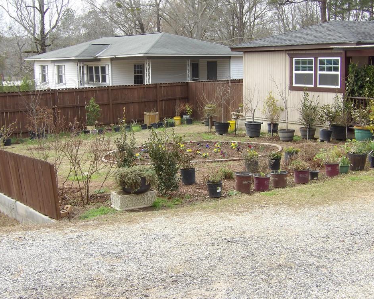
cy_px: 147
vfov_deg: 30.9
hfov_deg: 38.0
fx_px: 543
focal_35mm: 49
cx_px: 184
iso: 100
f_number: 7.6
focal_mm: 8.2
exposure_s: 1/55
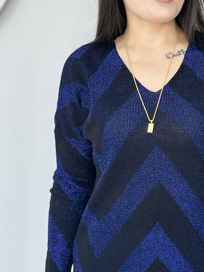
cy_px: 115
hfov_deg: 15.4
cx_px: 172
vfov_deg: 20.6
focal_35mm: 95
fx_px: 746
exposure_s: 1/100
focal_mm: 6.86
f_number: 1.78
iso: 100
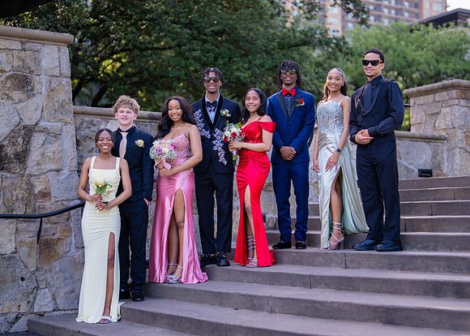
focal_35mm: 58
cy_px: 177
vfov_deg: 24.3
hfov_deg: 33.5
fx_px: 781
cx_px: 244
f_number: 1.2
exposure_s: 1/1600
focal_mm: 50
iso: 200
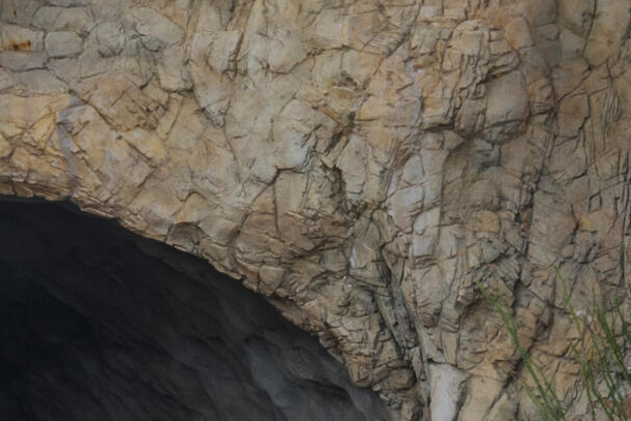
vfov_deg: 2.1
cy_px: 237
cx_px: -11
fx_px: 11623
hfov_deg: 3.1
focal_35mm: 663
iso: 400
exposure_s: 1/6
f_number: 20
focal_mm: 135
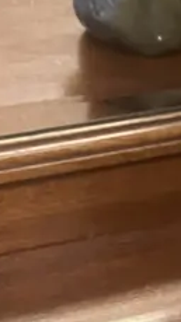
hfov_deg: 7.8
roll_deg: -2.4
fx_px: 1163
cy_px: 20
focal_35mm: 136
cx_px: 529
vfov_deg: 15.6
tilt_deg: -17.7
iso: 200
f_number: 1.8
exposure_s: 1/50
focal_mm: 3.99
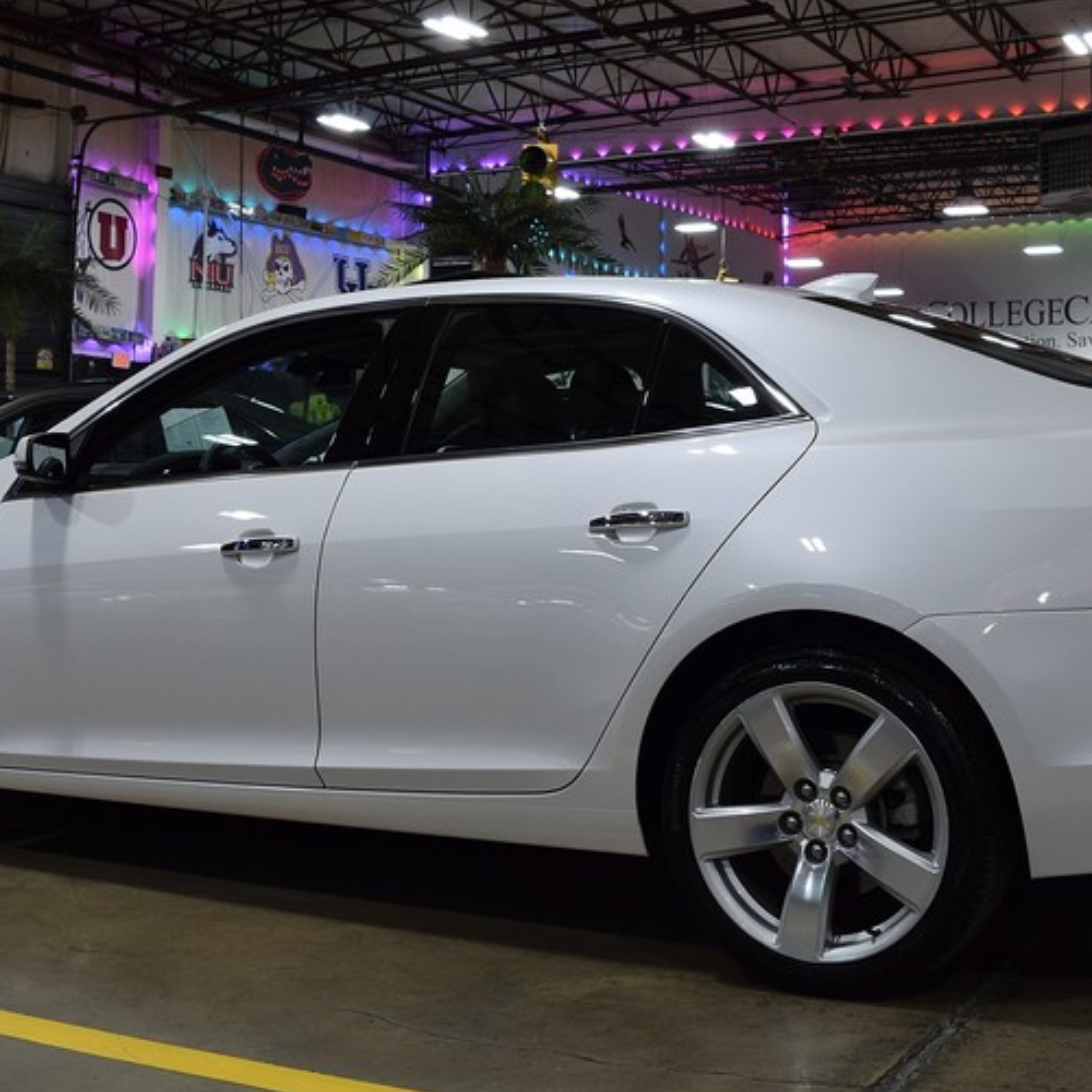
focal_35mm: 47
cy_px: 394
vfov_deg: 35.8
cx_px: 609
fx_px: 1677
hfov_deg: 36.0
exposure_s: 1/80
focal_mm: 18
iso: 400
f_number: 4.5
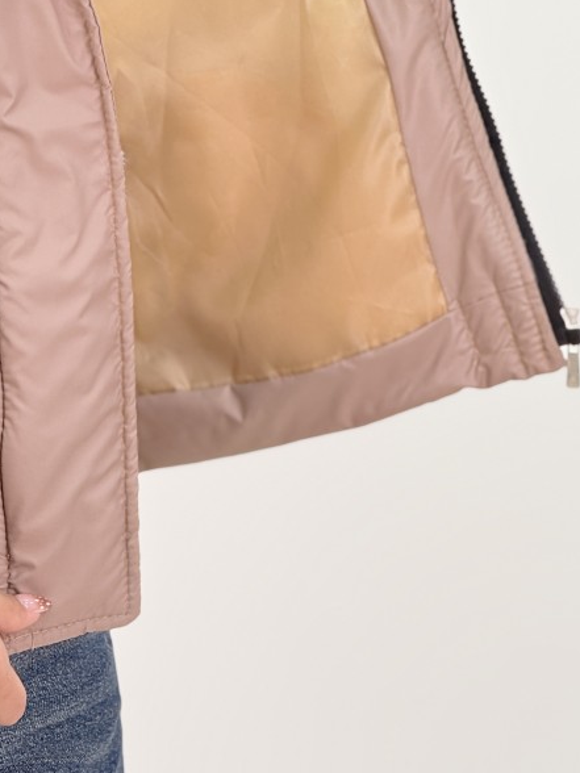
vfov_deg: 9.4
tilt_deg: -8.2
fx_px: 4669
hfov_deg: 7.1
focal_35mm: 209
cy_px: 174
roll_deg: -0.1
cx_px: 142
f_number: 2.8
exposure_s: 1/139
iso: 50
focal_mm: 15.66
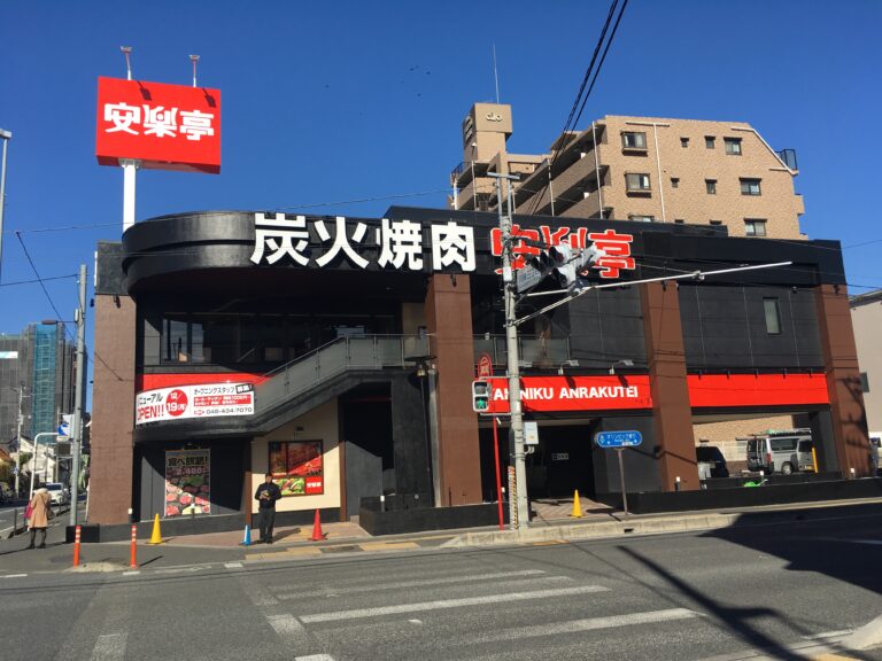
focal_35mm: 29
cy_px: 330
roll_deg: +2.8
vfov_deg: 48.2
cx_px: 441
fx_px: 739
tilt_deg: +9.5
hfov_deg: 61.7
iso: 25
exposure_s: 1/1570
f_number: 2.2
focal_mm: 4.15
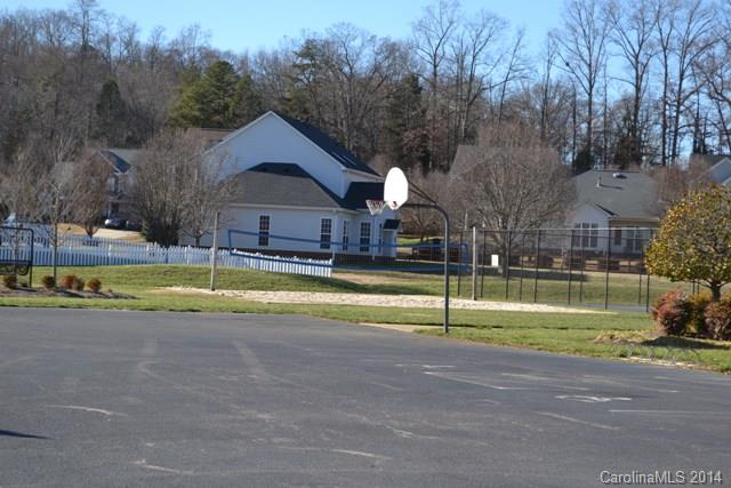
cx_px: 366
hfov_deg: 24.6
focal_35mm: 82
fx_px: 1675
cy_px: 244
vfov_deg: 16.6
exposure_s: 1/200
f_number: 7.1
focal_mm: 55
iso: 100
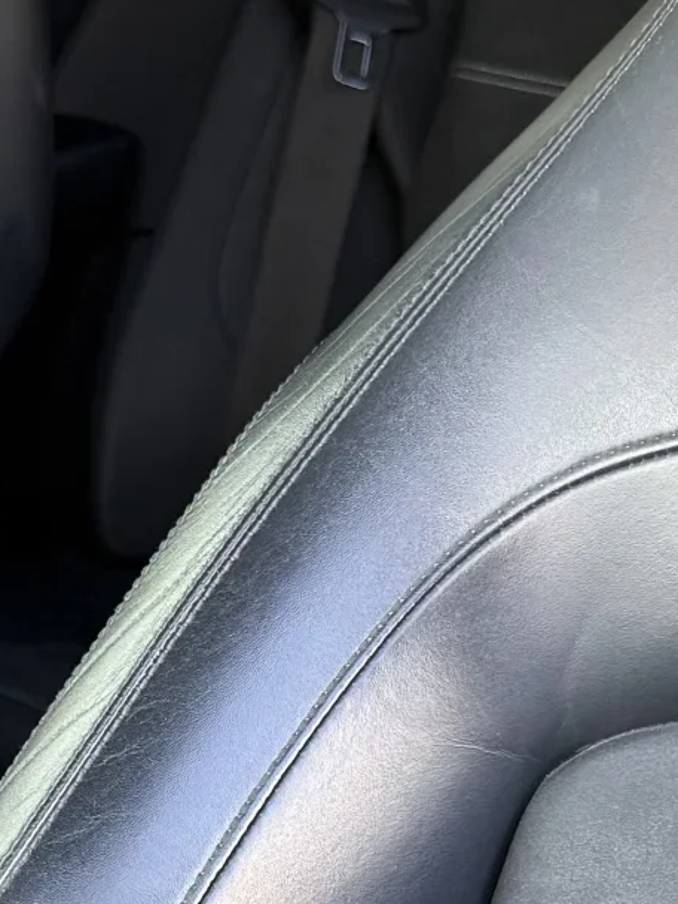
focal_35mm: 101
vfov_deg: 18.3
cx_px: 552
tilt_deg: -29.4
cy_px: 1131
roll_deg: +2.9
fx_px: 2638
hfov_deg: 14.6
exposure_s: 1/121
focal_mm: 6.76
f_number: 1.78
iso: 200
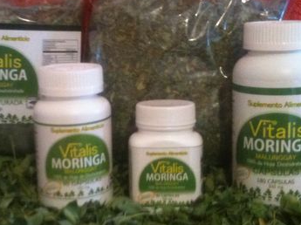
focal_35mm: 65
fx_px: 565
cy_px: 131
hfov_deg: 29.6
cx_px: 94
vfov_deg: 22.5
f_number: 2.8
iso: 400
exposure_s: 1/17
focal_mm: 3.85
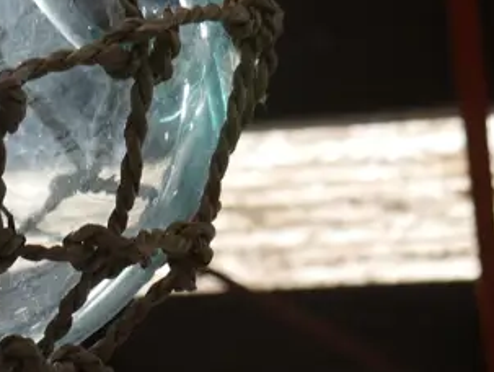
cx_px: 28
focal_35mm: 135
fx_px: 1929
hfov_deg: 14.4
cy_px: 27
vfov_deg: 10.9
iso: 250
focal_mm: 20
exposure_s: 1/60
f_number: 4.5
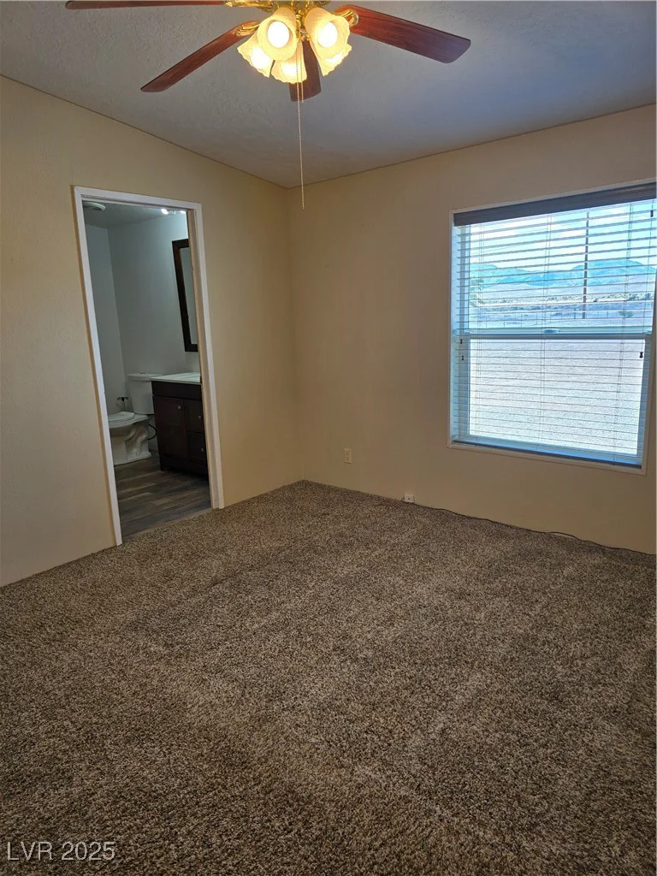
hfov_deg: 58.9
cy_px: 438
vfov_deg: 73.9
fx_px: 582
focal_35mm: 23
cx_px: 328
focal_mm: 6.3
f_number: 1.7
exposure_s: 1/120
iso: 32
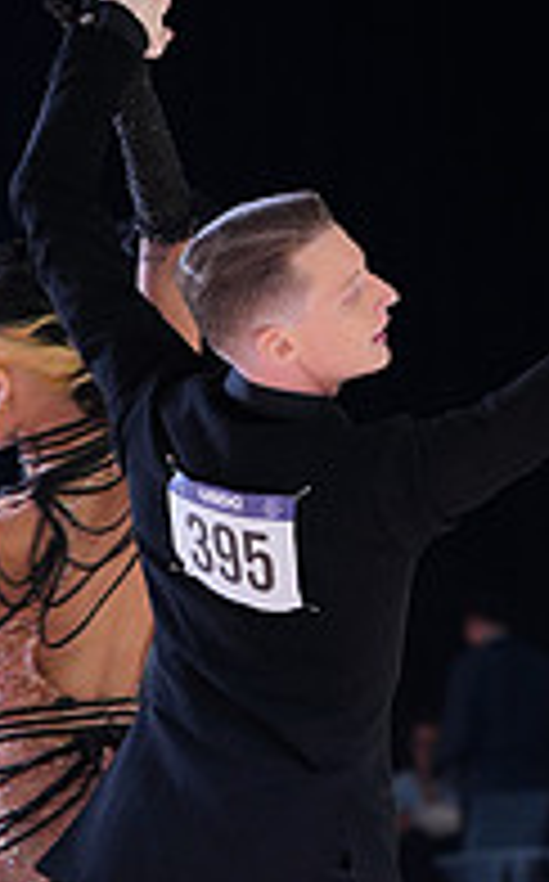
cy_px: 1076
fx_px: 7971
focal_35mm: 332
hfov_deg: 3.9
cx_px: -16
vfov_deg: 6.3
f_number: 4
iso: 800
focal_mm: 110
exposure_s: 1/400
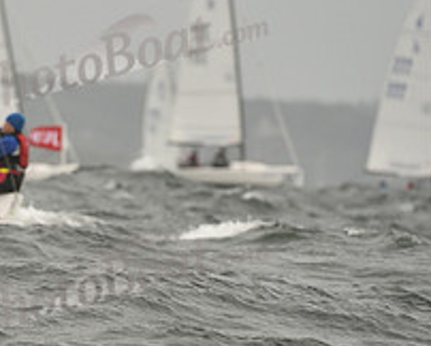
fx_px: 13764
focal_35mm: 1078
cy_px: 200
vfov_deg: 1.4
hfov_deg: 1.8
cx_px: -141
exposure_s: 1/1250
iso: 400
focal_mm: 400
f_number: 5.6
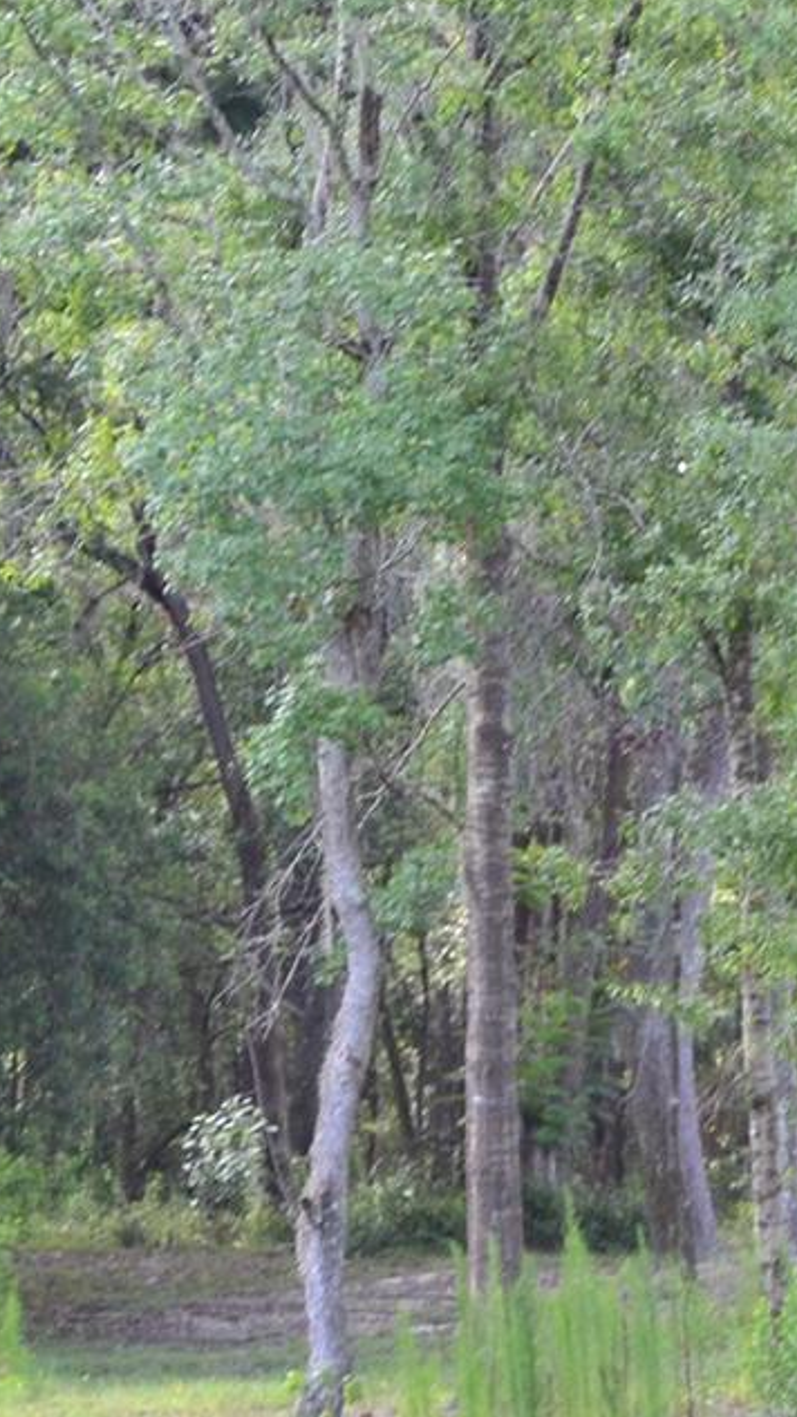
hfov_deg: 5.6
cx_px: 573
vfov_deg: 9.9
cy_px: 714
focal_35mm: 218
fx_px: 8204
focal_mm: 55
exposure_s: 1/100
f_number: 9
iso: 400
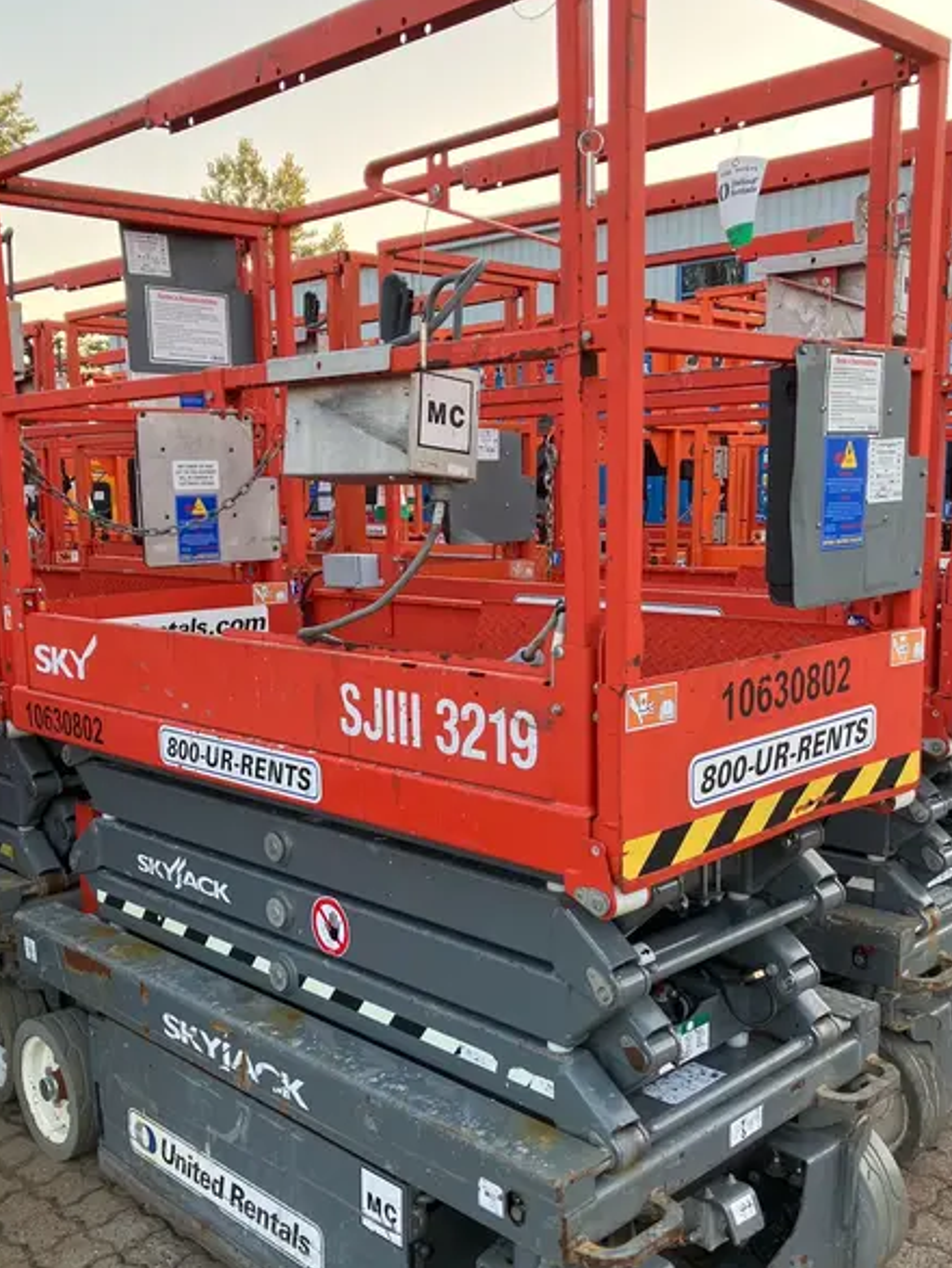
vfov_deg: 52.5
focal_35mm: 35
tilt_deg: -8.1
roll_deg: -1.0
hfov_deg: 40.7
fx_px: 1282
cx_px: 467
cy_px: 715
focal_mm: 3.99
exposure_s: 1/121
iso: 50
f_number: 1.8
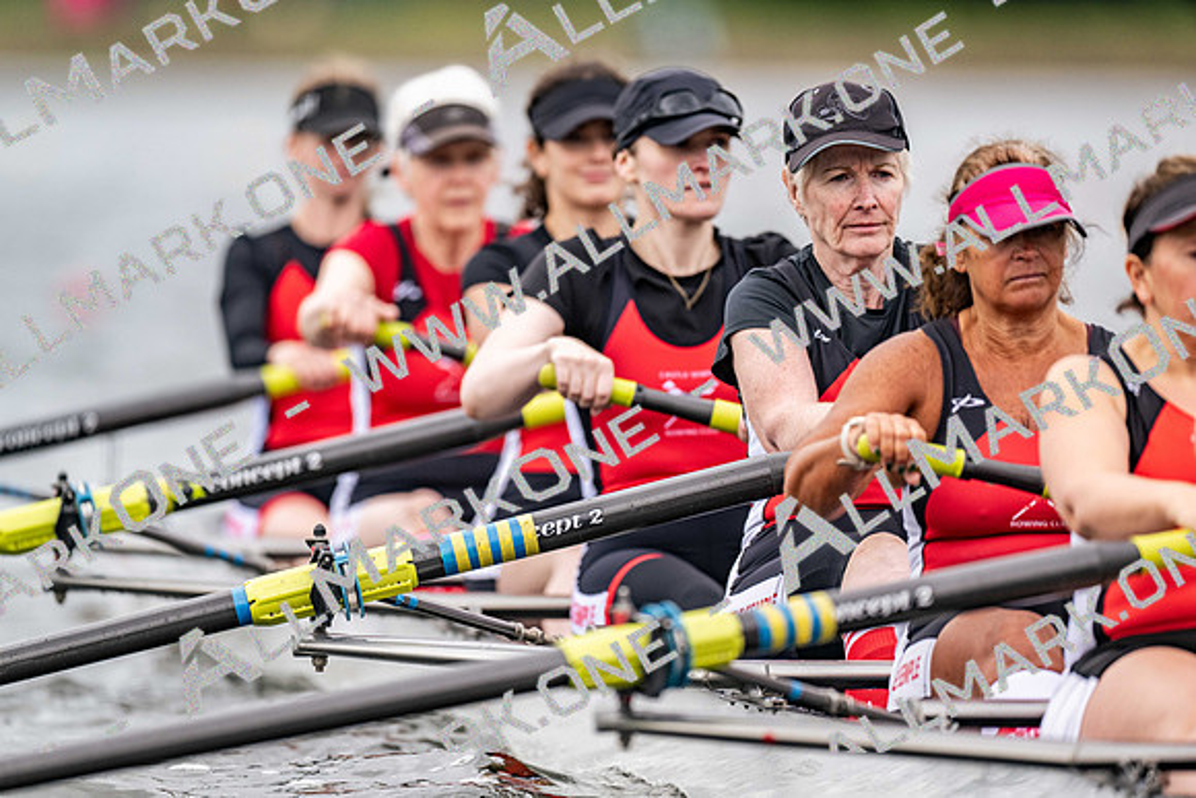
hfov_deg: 3.4
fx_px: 19937
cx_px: 598
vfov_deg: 2.3
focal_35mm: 600
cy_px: 399
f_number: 4
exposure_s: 1/2500
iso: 640
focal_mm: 600
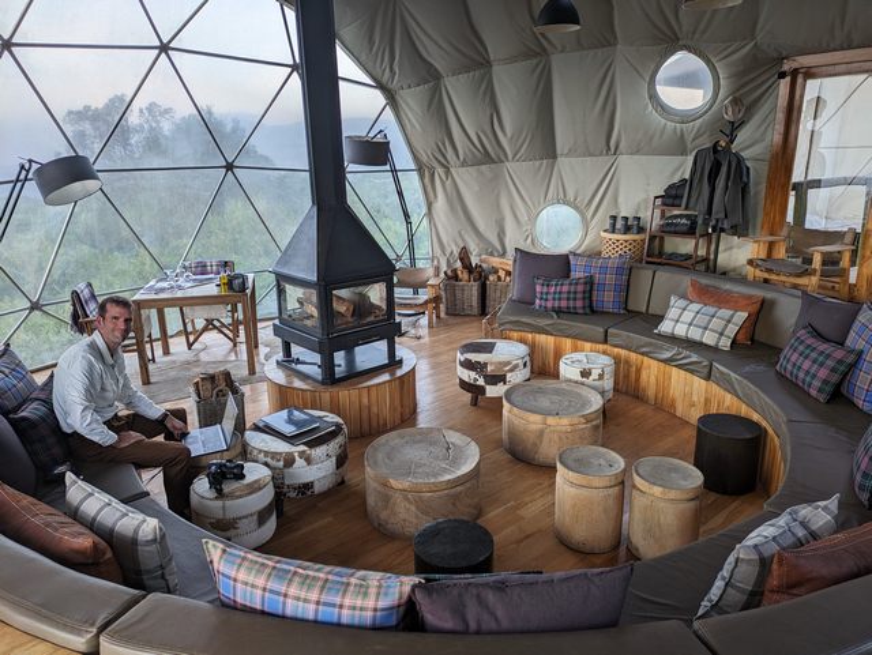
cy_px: 328
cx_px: 436
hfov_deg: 69.4
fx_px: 630
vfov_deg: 54.9
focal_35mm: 25
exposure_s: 1/100
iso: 43
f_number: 1.89
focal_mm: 5.43
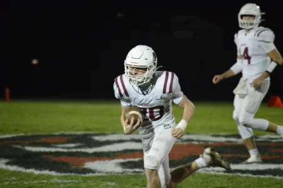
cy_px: 94
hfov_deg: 5.1
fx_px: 3181
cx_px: 142
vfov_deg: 3.4
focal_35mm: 405
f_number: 5.6
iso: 6400
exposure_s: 1/320
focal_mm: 270
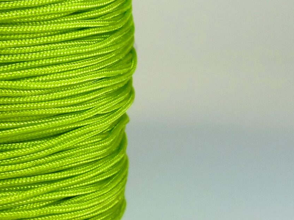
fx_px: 1579
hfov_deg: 10.4
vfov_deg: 8.0
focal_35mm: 186
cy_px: 77
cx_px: -71
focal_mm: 10.9
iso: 100
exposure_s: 1/320
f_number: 4.5
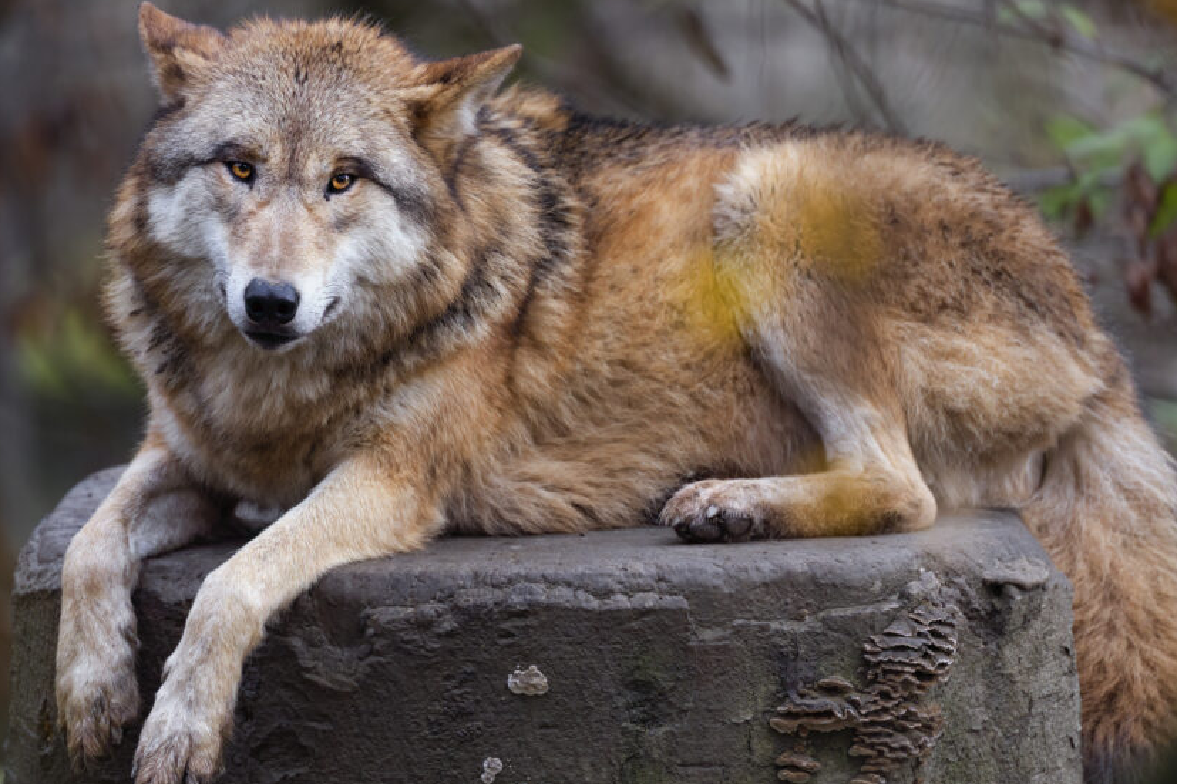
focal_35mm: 483
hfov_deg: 4.3
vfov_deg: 2.8
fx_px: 15787
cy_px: 368
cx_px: 588
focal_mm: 390
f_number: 4
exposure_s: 1/1250
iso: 1400
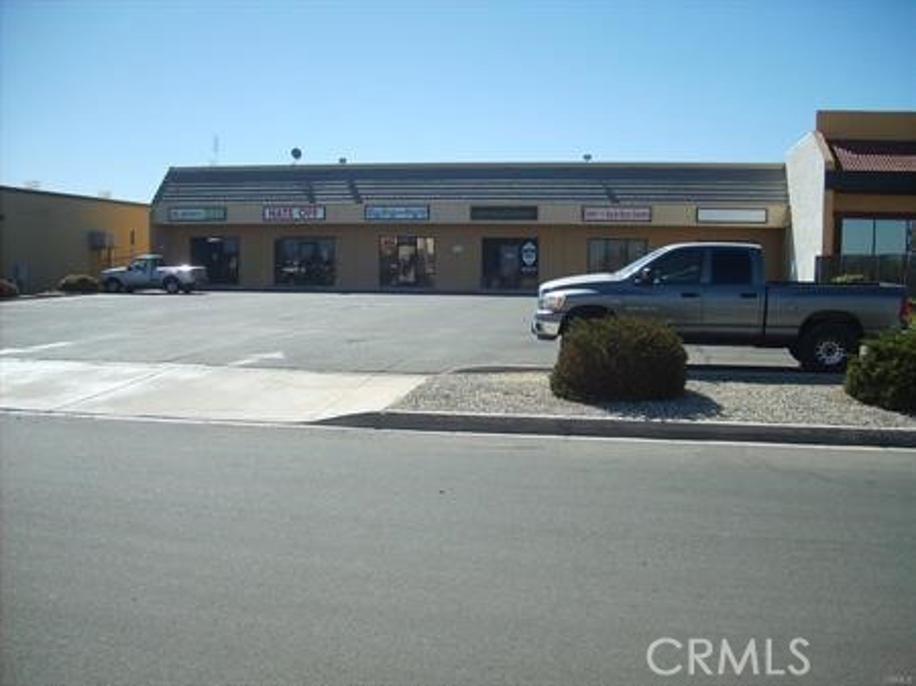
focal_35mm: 35
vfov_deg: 40.7
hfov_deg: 52.7
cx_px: 458
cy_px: 343
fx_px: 926
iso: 50
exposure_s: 1/250
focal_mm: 5.8
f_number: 7.1
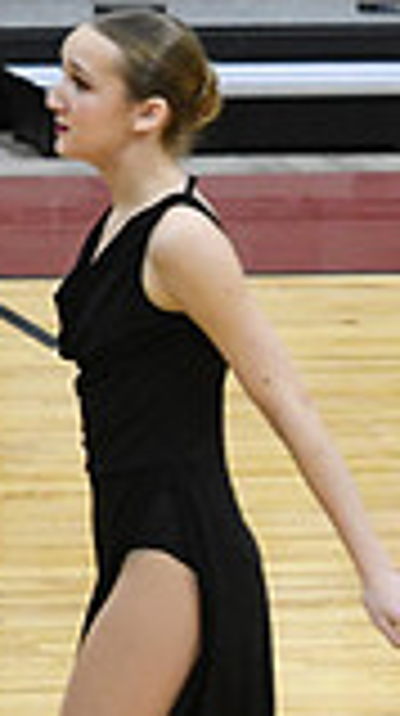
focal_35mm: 688
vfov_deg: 3.1
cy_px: 65
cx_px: -849
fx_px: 13021
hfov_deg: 1.7
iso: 4000
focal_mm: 120
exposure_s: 1/400
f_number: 3.5
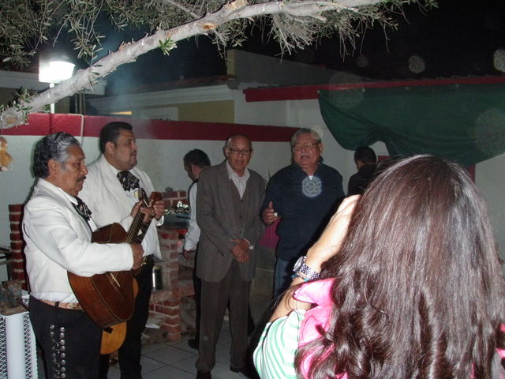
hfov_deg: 49.0
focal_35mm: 38
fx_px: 554
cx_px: 252
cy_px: 190
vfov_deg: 37.7
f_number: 3.5
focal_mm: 6.7
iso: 320
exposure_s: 1/30
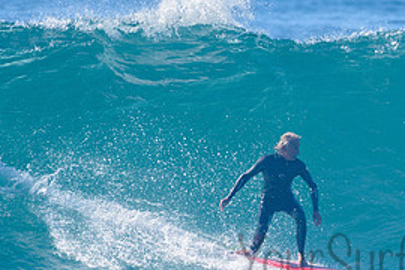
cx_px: 342
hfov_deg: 1.6
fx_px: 14793
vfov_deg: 1.0
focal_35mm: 1315
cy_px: 196
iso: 280
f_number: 5.6
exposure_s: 1/2000
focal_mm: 500
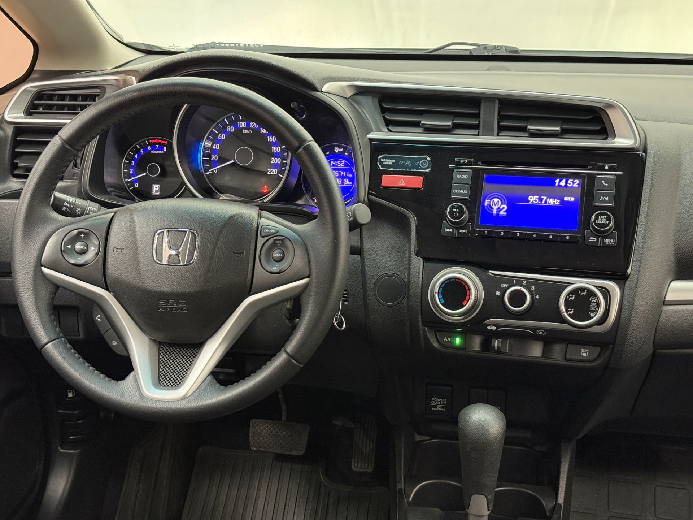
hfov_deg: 39.7
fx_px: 961
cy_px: 260
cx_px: 346
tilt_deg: -19.6
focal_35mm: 48
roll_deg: -0.9
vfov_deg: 30.3
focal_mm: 6.76
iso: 500
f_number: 1.78
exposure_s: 1/40
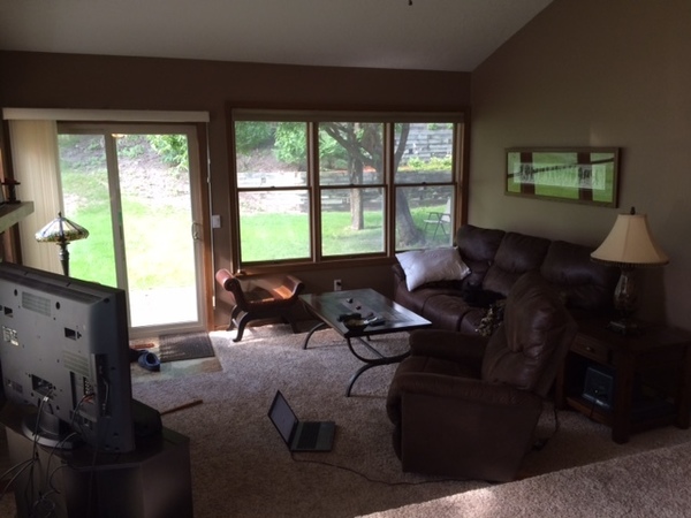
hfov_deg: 61.7
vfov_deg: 48.2
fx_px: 579
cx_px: 346
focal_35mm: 29
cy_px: 259
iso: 50
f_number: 2.2
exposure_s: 1/30
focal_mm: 4.15
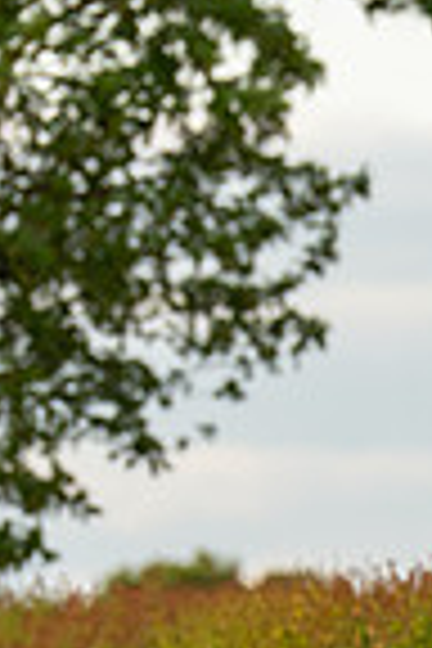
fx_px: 14471
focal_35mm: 804
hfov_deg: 1.7
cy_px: 767
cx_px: 472
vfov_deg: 2.6
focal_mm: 200
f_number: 4
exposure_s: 1/1000
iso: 640
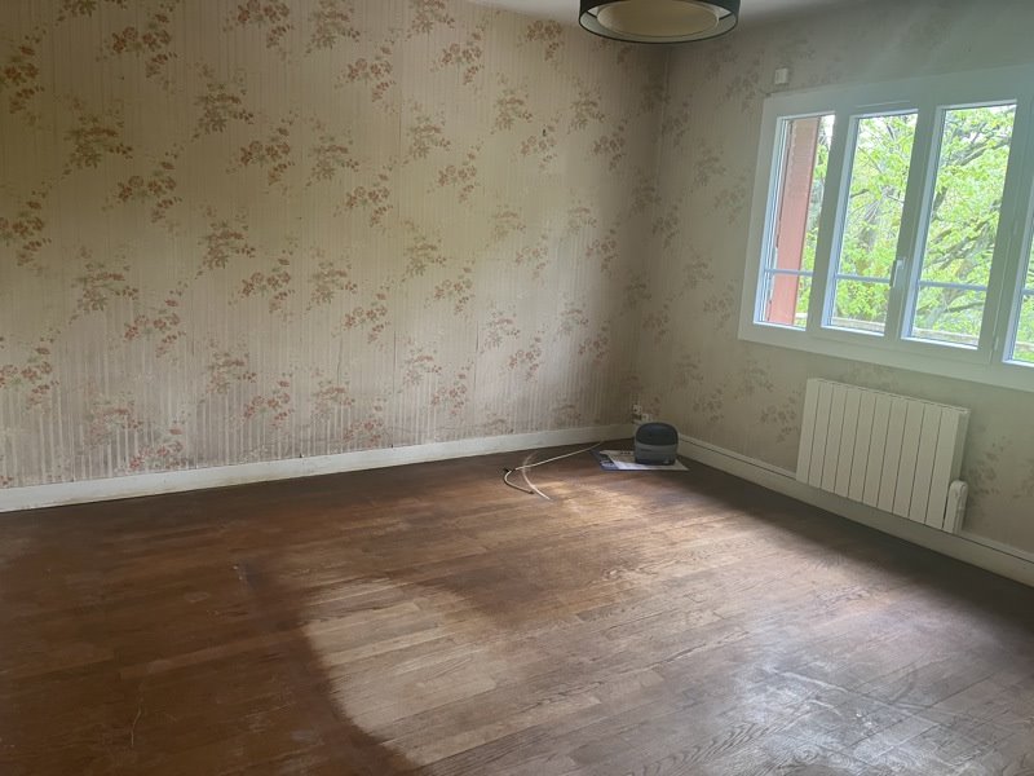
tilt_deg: -12.5
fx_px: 777
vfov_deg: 53.1
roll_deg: -3.4
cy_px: 388
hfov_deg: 67.3
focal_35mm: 26
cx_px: 517
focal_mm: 5.1
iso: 125
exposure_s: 1/93
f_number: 1.6
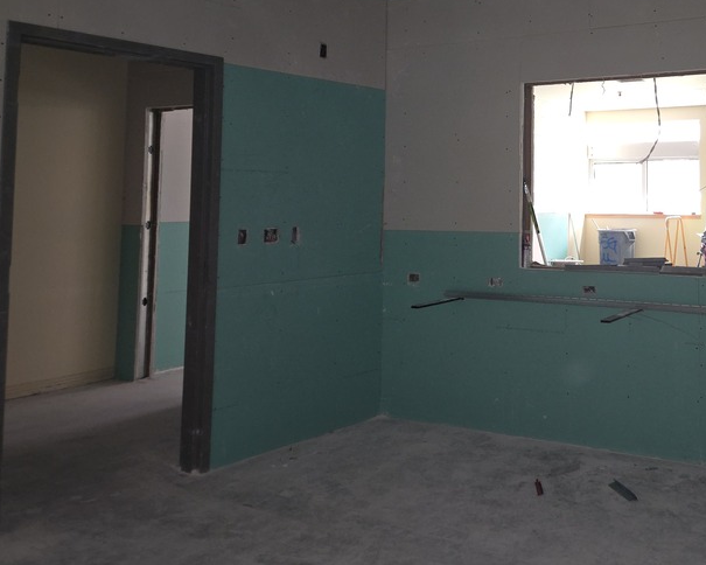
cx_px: 579
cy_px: 155
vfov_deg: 38.3
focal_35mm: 38
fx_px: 794
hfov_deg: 45.2
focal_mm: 5.4
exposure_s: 1/12
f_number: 1.8
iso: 160
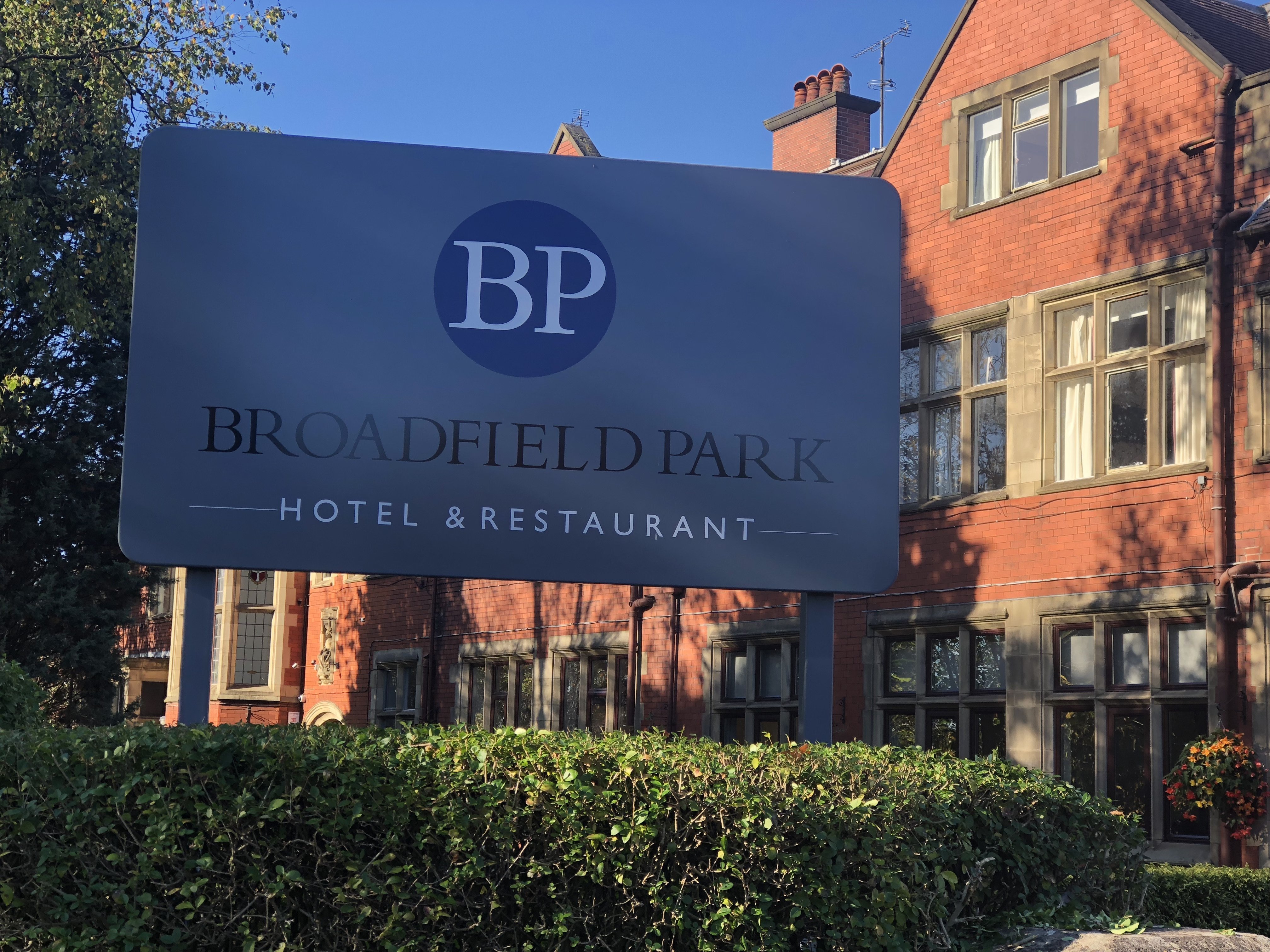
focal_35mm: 57
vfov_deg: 25.7
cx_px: 635
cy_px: 476
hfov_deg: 33.8
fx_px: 2091
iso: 20
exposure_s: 1/169
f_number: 2.8
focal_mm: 6.6
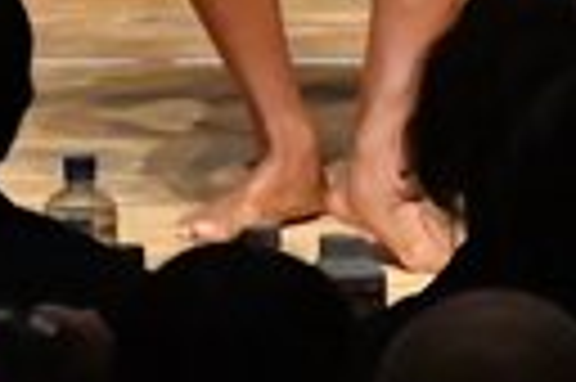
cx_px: 533
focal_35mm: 1313
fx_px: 20981
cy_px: -328
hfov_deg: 1.6
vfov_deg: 1.0
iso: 12800
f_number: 5.6
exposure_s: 1/400
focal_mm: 145
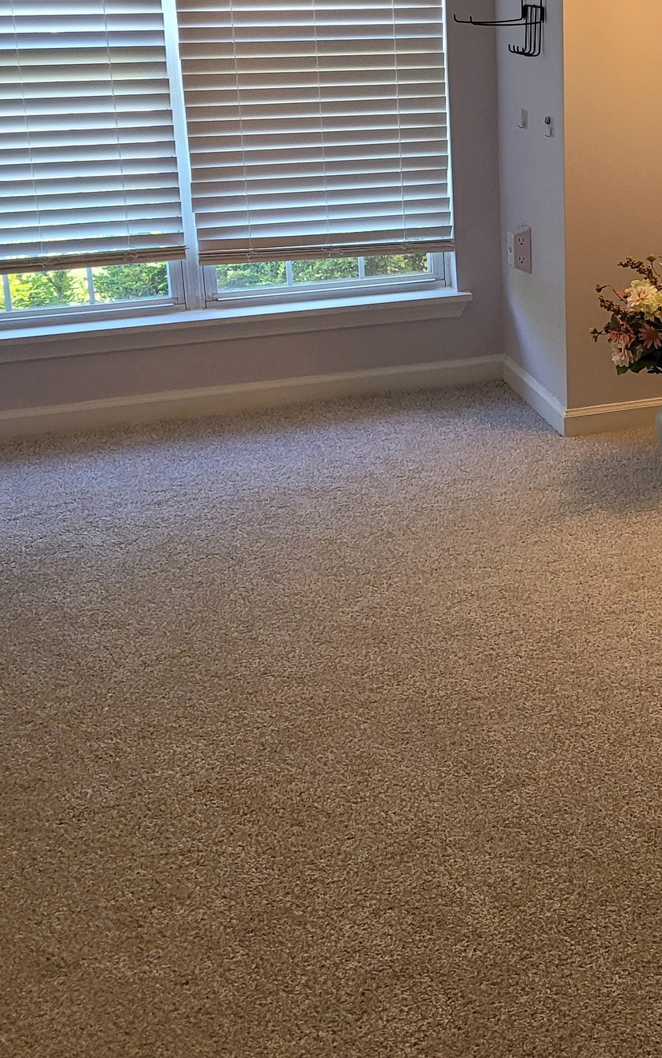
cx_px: 601
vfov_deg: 41.1
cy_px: 317
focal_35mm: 48
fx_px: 1385
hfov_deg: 26.0
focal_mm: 5.4
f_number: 1.8
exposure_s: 1/120
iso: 160
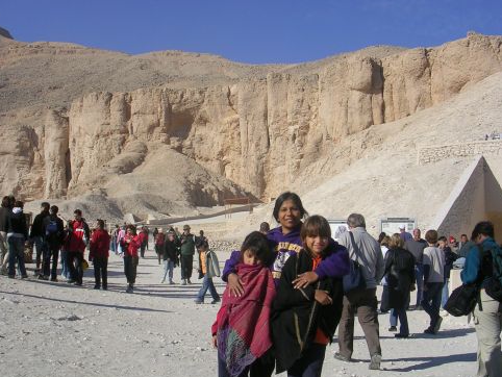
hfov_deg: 44.7
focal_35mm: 42
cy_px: 183
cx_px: 228
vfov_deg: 34.4
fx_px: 609
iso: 50
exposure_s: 1/564
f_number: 5.6
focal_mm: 5.8
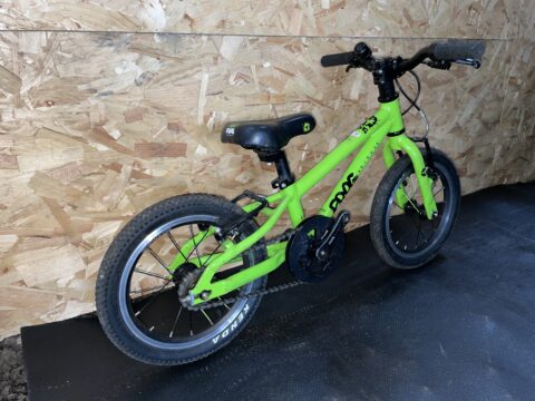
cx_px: 268
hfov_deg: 67.3
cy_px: 200
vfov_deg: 53.1
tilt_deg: -20.2
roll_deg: +1.5
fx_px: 402
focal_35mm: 26
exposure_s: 1/17
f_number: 1.6
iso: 50
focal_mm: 4.2
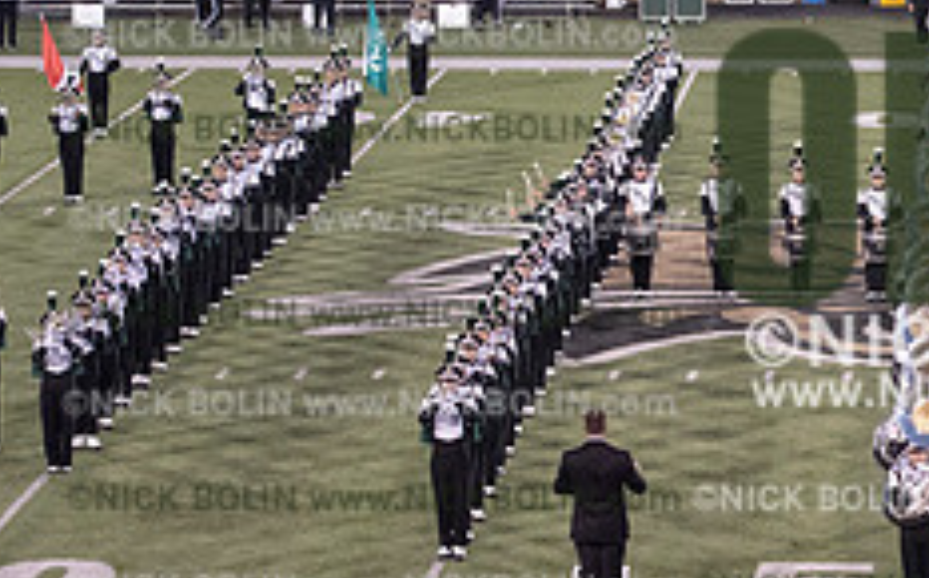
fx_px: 4501
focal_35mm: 178
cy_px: 221
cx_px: 997
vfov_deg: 7.3
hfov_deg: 11.6
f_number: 3.2
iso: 5000
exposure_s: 1/1250
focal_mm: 70
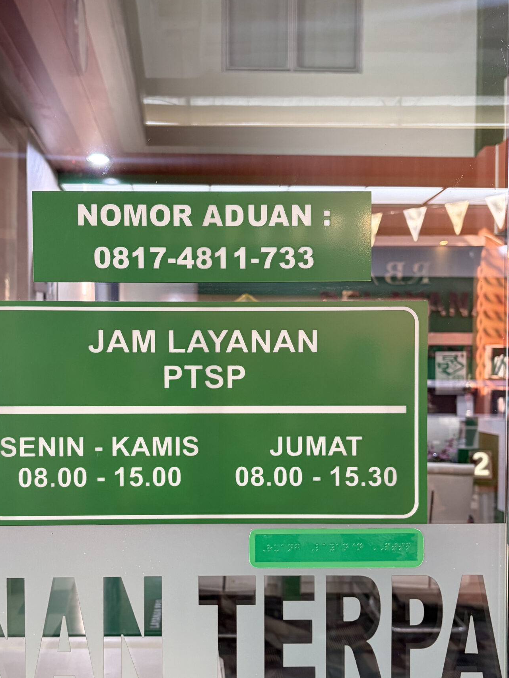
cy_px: 397
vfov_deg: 47.7
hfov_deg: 36.7
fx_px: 765
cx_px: 212
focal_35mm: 39
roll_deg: -0.2
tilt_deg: -1.5
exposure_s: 1/50
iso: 160
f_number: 1.6
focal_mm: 5.96
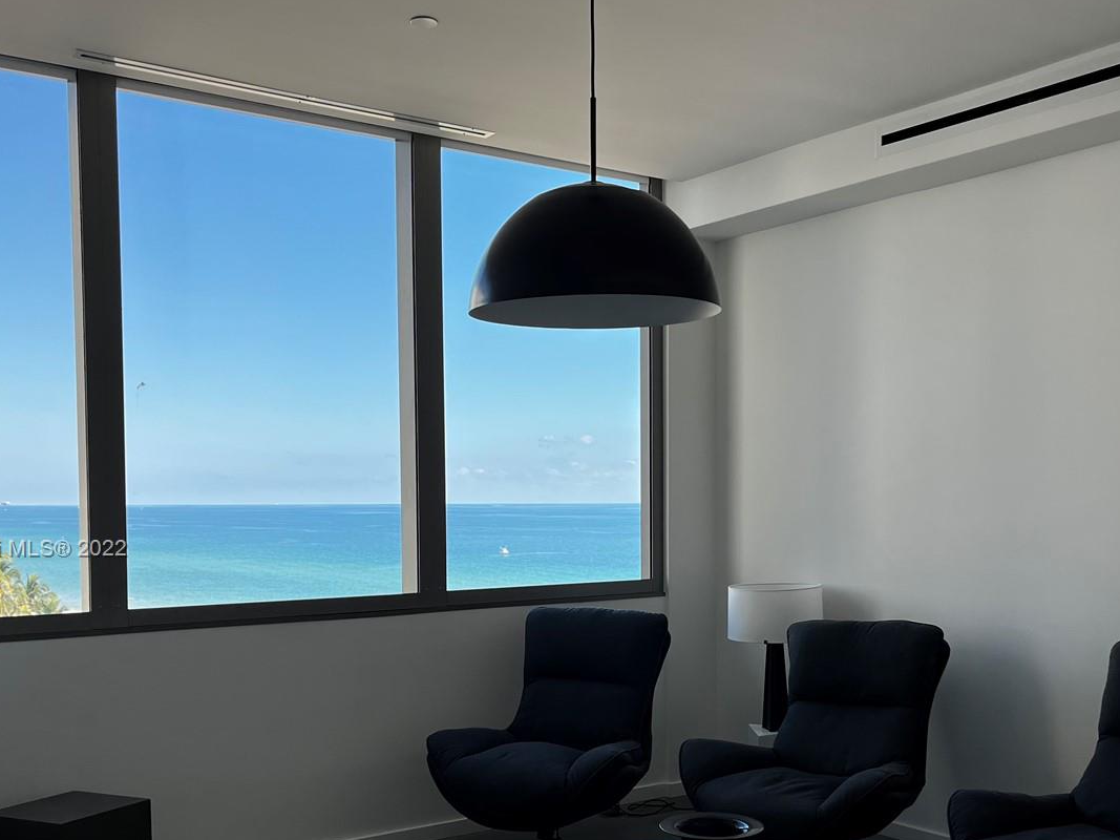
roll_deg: +0.4
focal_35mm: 39
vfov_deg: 36.5
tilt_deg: -2.1
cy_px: 550
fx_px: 1262
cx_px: 631
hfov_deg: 47.8
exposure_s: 1/360
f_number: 1.6
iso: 50
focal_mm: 5.1
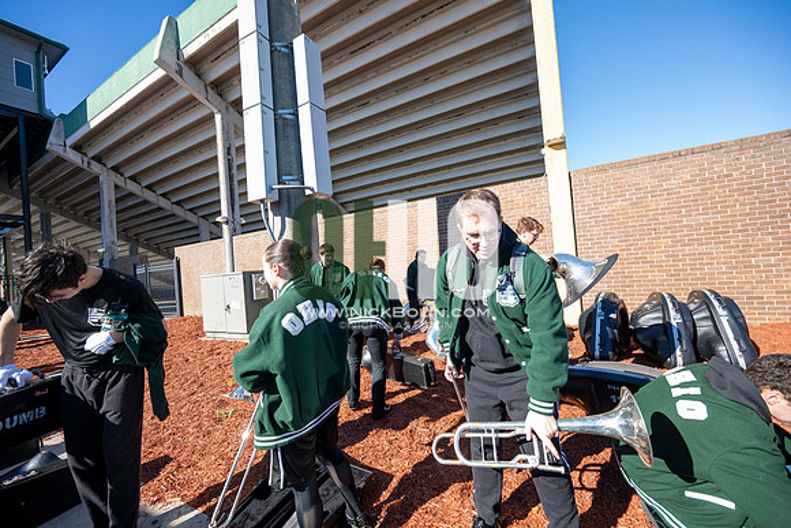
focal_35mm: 14
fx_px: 308
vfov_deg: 81.2
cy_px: 264
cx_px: 396
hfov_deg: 104.2
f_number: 5
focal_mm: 14
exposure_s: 1/2000
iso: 1250
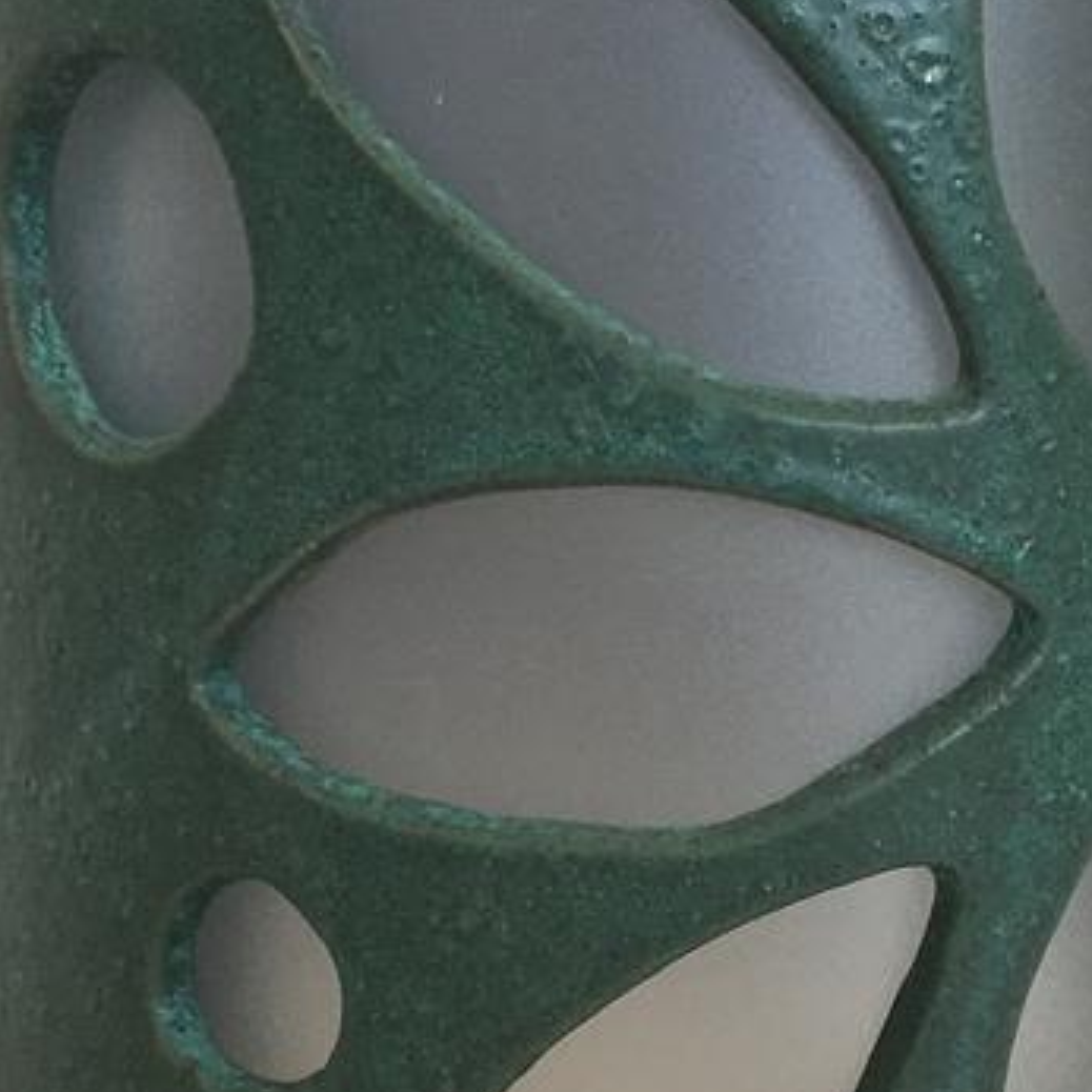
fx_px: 3176
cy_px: 761
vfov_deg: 19.4
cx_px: 811
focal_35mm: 89
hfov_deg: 19.4
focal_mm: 4.15
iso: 50
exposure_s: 1/30
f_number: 2.2
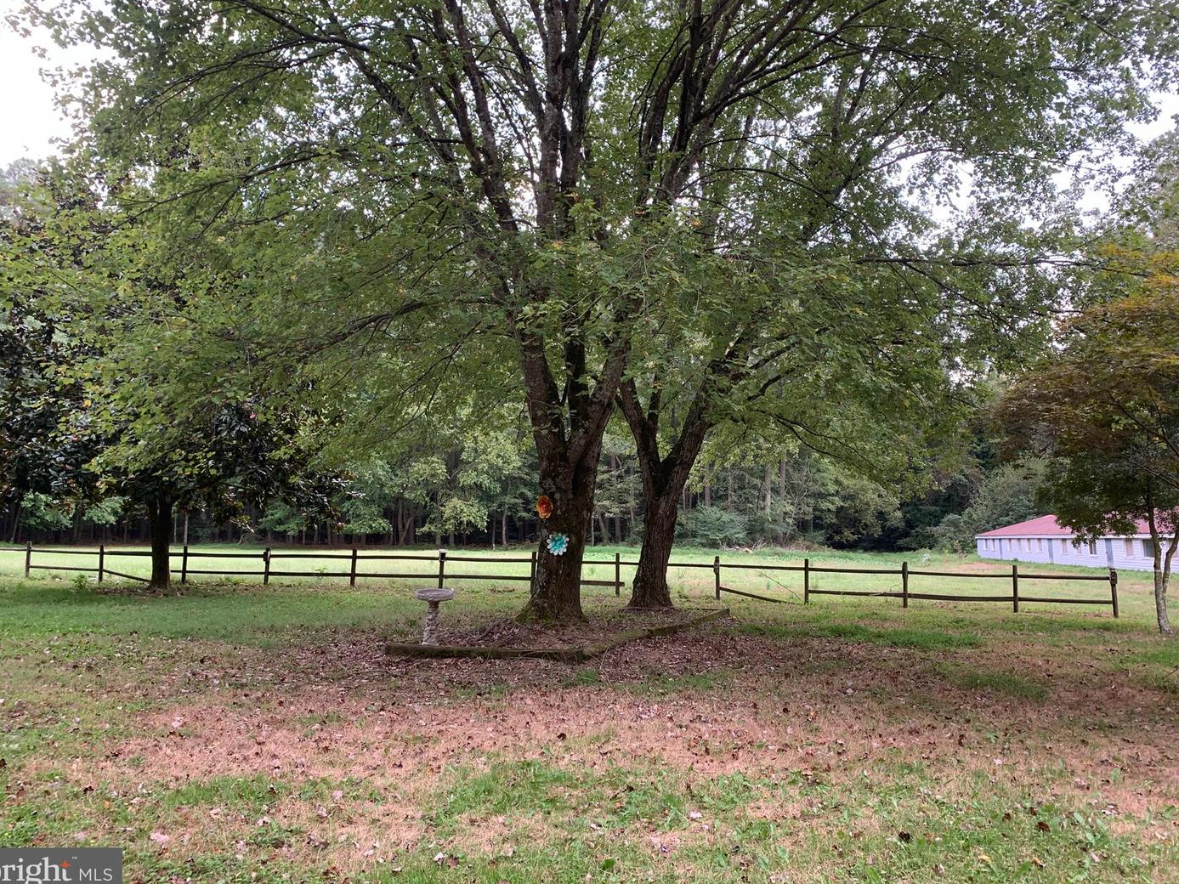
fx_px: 920
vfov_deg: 51.3
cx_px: 585
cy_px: 438
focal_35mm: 27
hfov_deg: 65.3
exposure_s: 1/121
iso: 50
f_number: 1.8
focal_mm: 4.25
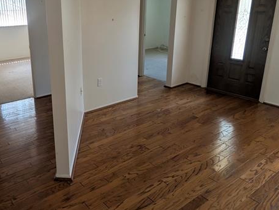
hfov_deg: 62.2
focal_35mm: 27
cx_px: 76
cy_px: 75
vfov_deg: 50.8
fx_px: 218
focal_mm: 2.02
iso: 44
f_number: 1.7
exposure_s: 1/30.5
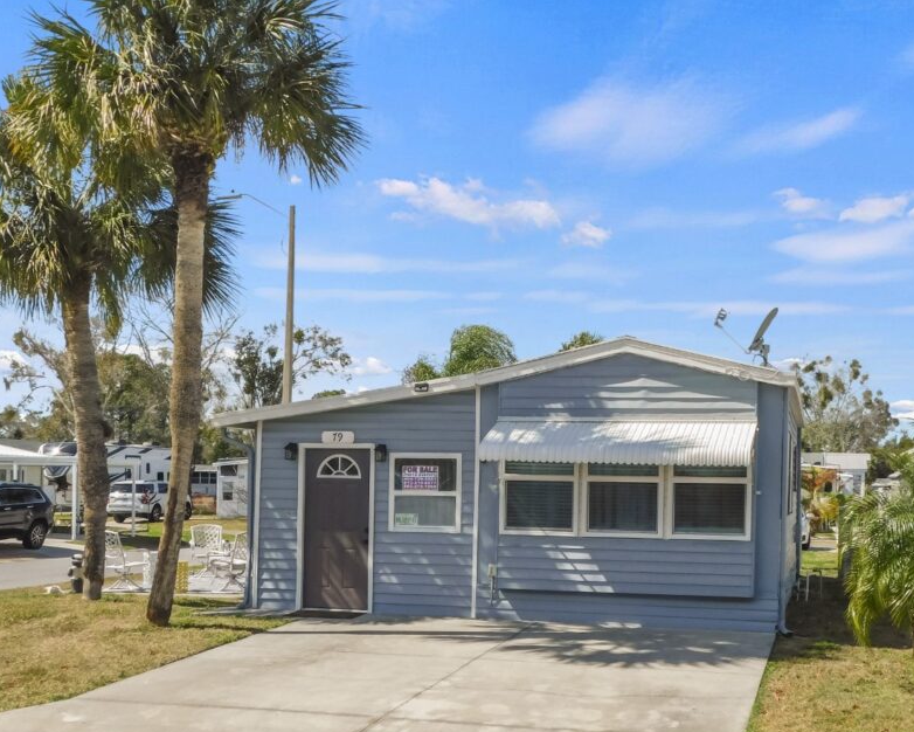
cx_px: 479
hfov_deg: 40.3
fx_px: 1245
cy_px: 373
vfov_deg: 32.8
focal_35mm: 46
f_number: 3.5
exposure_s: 1/1250
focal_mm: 6.3
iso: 125
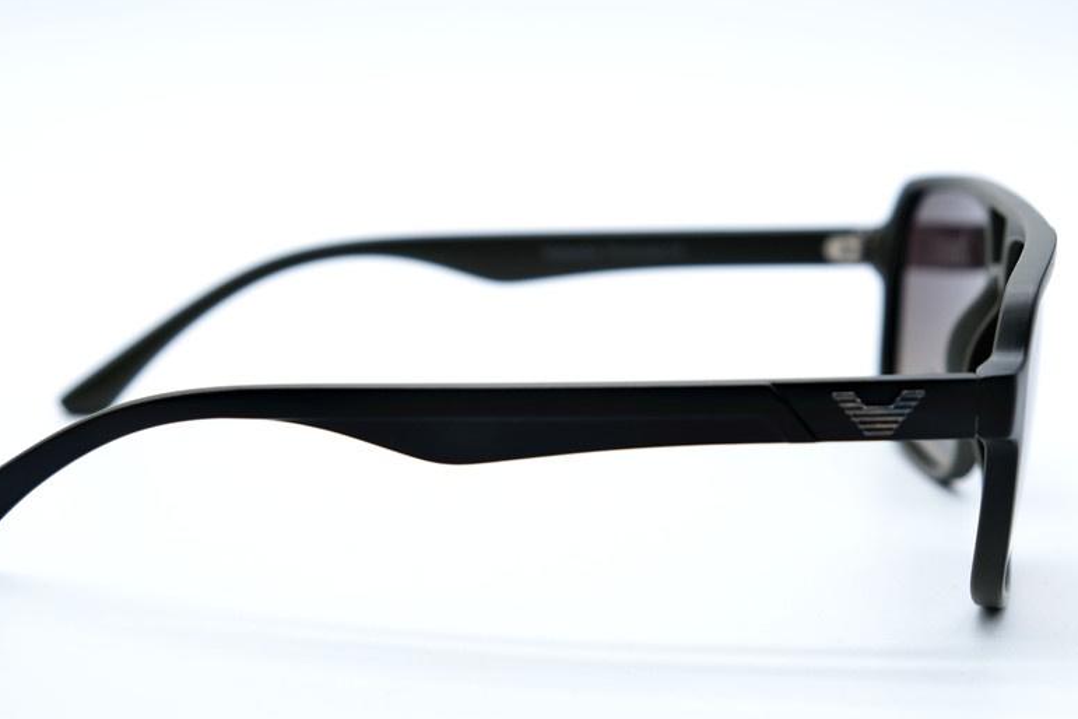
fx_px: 2485
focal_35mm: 83
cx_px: 508
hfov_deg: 24.5
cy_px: 415
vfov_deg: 16.4
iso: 160
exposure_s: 1/150
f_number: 5.6
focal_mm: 42.5
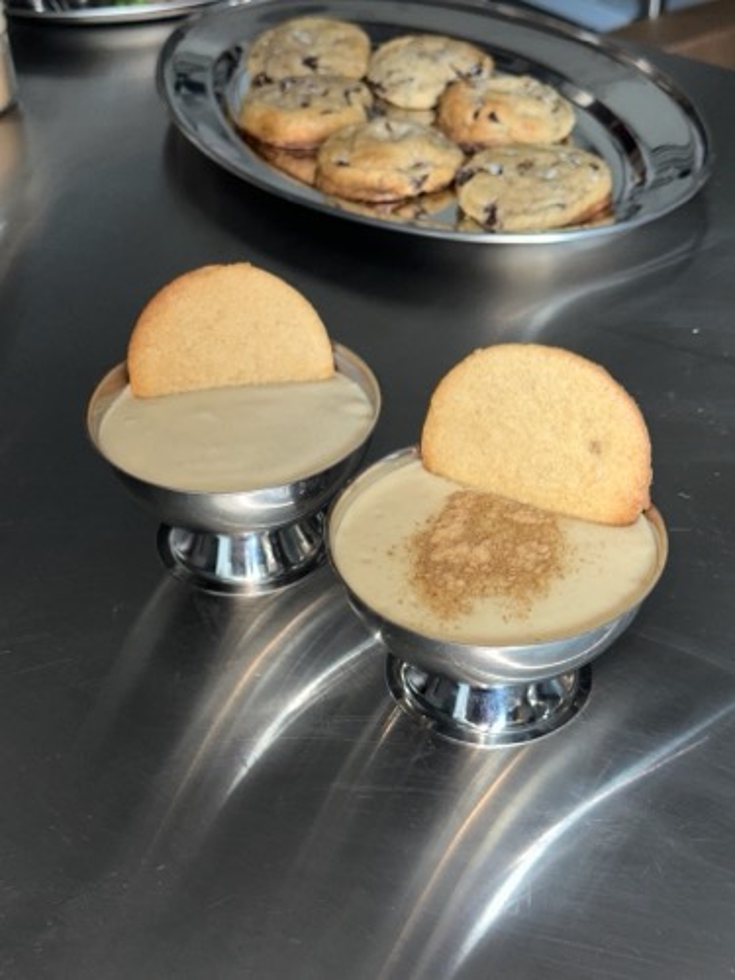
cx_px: 368
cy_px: 490
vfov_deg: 39.7
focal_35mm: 48
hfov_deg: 30.3
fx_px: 1359
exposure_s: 1/17
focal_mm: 6.86
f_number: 1.78
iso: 64
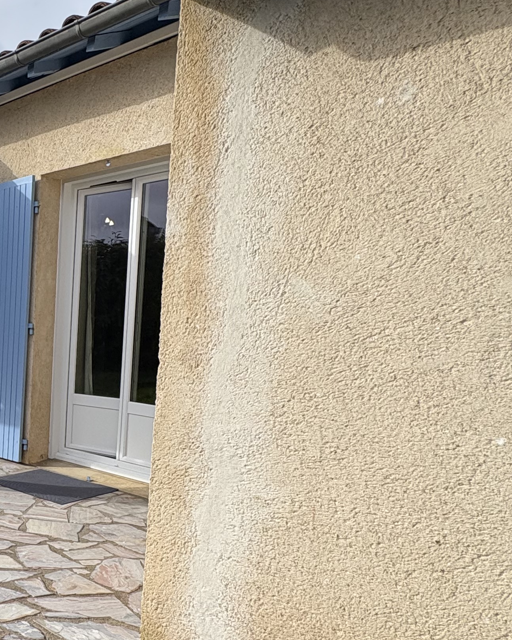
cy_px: 390
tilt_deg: -6.3
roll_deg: -0.2
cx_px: -145
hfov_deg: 32.9
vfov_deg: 52.4
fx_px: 644
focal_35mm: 34
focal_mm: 2.22
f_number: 2.2
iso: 50
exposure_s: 1/1198
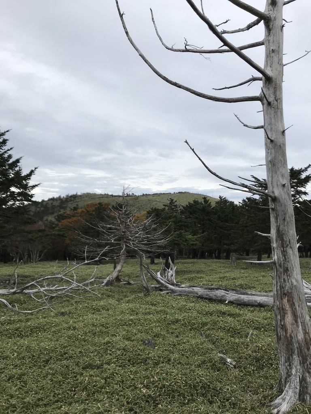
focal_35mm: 28
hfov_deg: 49.7
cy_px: 207
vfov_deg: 63.4
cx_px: 156
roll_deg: -0.2
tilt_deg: +3.7
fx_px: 335
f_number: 1.8
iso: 20
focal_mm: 3.99
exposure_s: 1/1330
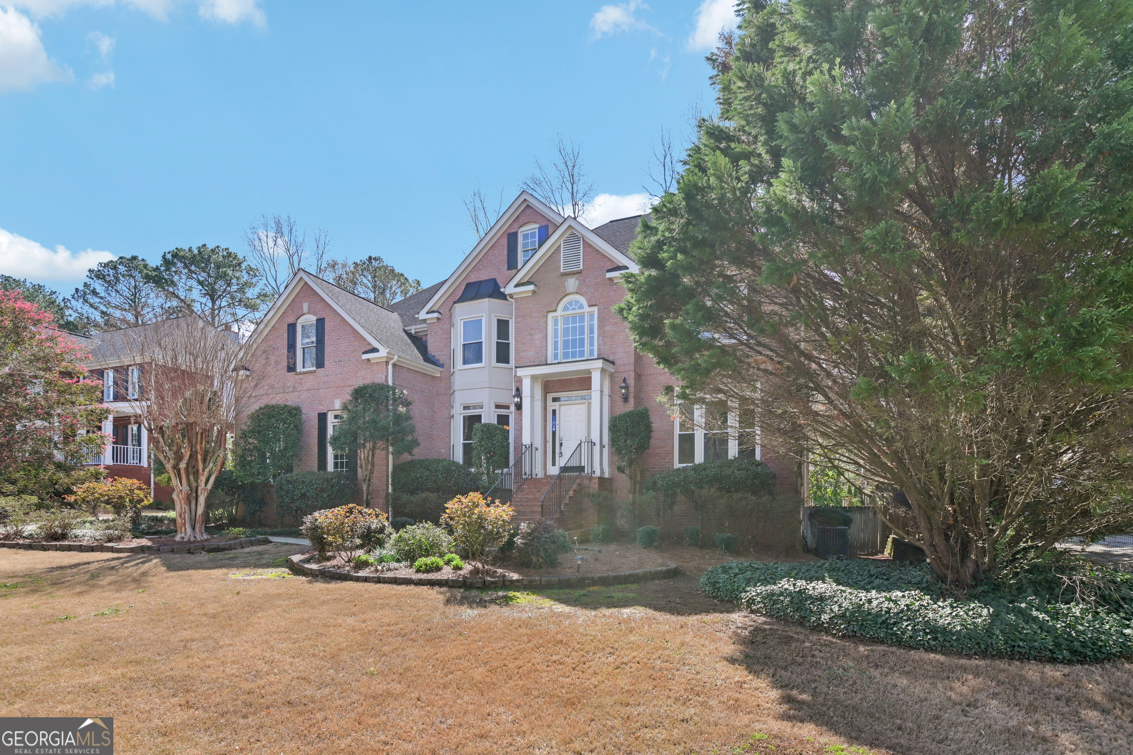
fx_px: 504
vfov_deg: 73.7
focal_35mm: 16
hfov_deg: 96.7
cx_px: 566
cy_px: 378
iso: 200
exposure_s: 1/320
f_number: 8
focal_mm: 16
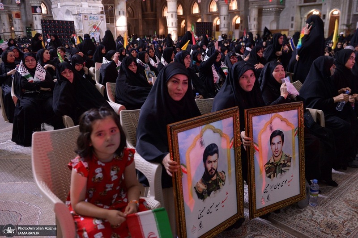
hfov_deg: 58.7
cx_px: 179
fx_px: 318
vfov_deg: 41.1
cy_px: 119
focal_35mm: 32
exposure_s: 1/50
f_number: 3.5
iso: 3200
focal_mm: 32
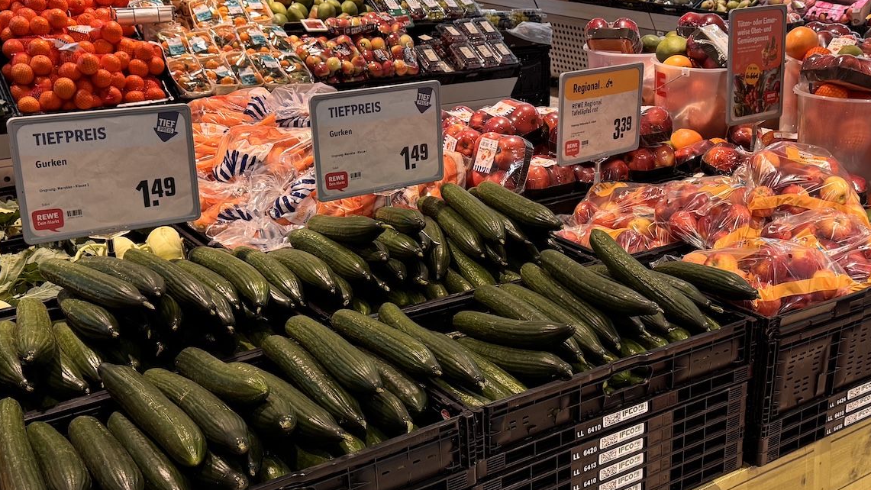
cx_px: 511
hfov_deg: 46.2
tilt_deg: -21.5
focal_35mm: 44
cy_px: 278
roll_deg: -0.4
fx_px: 1016
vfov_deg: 27.1
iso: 160
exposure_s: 1/100
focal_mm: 6.76
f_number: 1.78
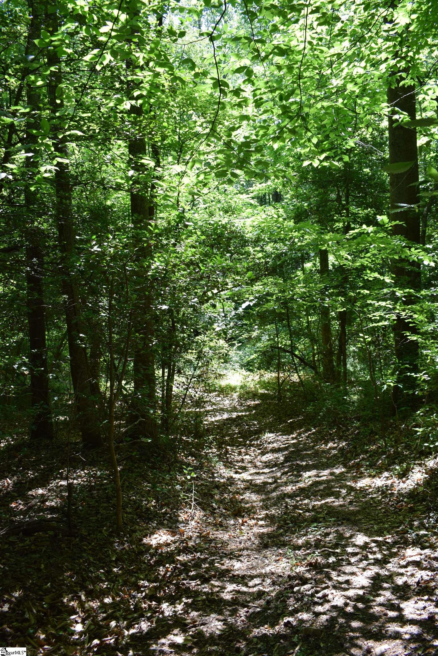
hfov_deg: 41.7
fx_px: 575
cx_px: 219
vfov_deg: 59.5
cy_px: 328
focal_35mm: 32
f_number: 6.3
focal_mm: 21
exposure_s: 1/160
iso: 400
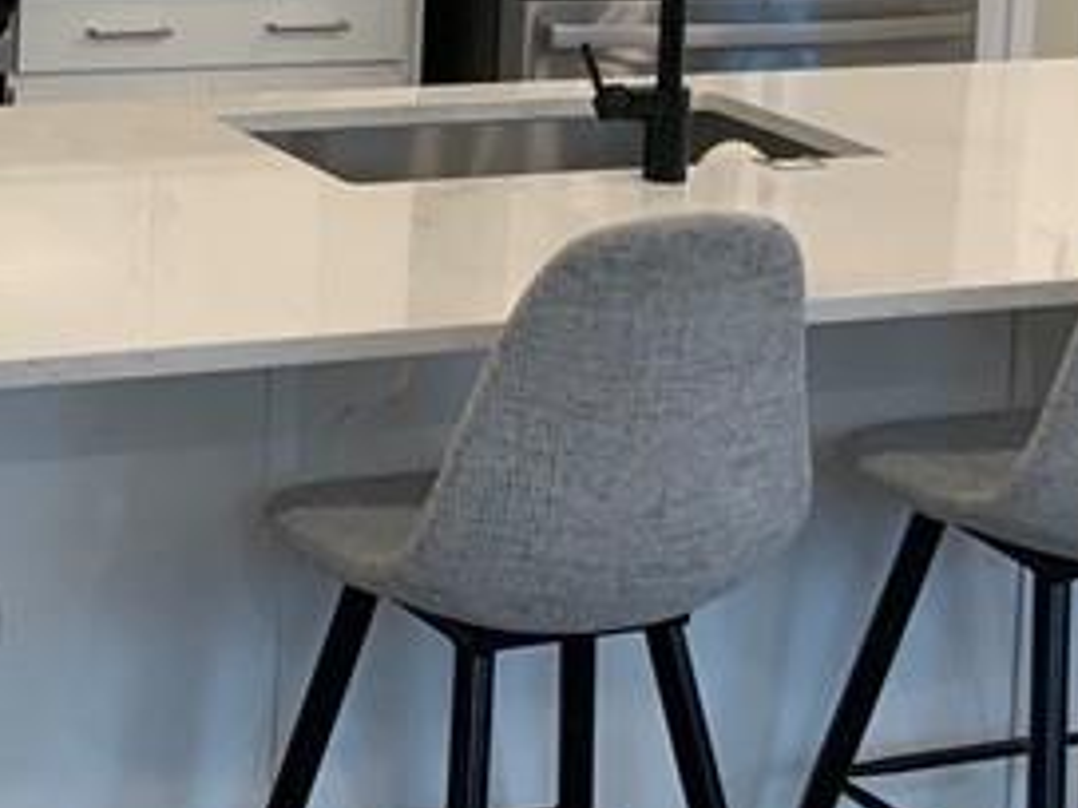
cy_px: -147
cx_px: 123
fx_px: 3394
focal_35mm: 109
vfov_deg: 13.2
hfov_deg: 17.8
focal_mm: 3
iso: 50
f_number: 1.8
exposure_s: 1/60
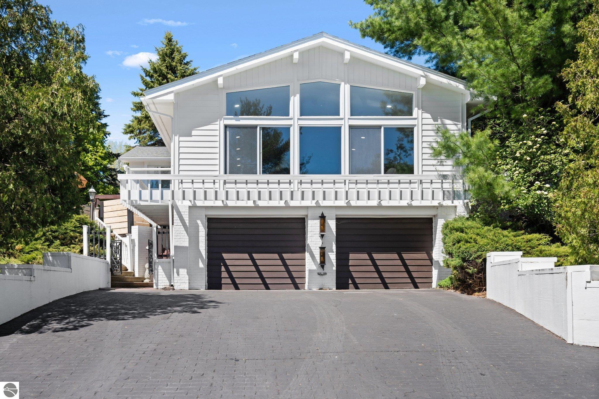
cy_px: 200
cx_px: 300
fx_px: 582
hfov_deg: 54.4
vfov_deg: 37.8
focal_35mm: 35
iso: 200
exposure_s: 1/400
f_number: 7.1
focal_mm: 35
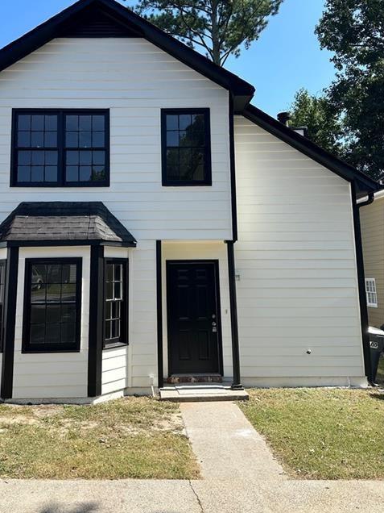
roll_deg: +0.3
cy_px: 219
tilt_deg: +9.0
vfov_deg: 61.4
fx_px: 429
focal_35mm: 29
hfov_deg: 47.9
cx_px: 154
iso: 80
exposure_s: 1/2591
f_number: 1.78
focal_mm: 6.86
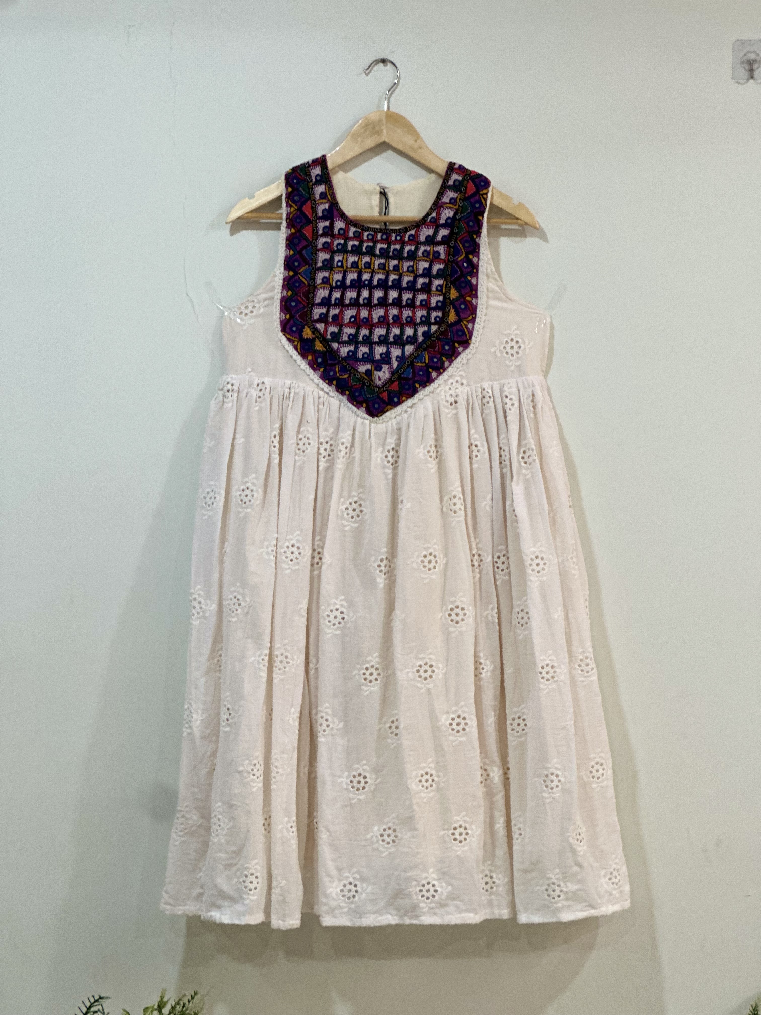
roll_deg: -0.8
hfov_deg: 19.1
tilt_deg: -1.9
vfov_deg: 25.3
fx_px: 2257
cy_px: 508
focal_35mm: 77
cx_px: 380
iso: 160
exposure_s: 1/33
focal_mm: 9
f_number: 2.8
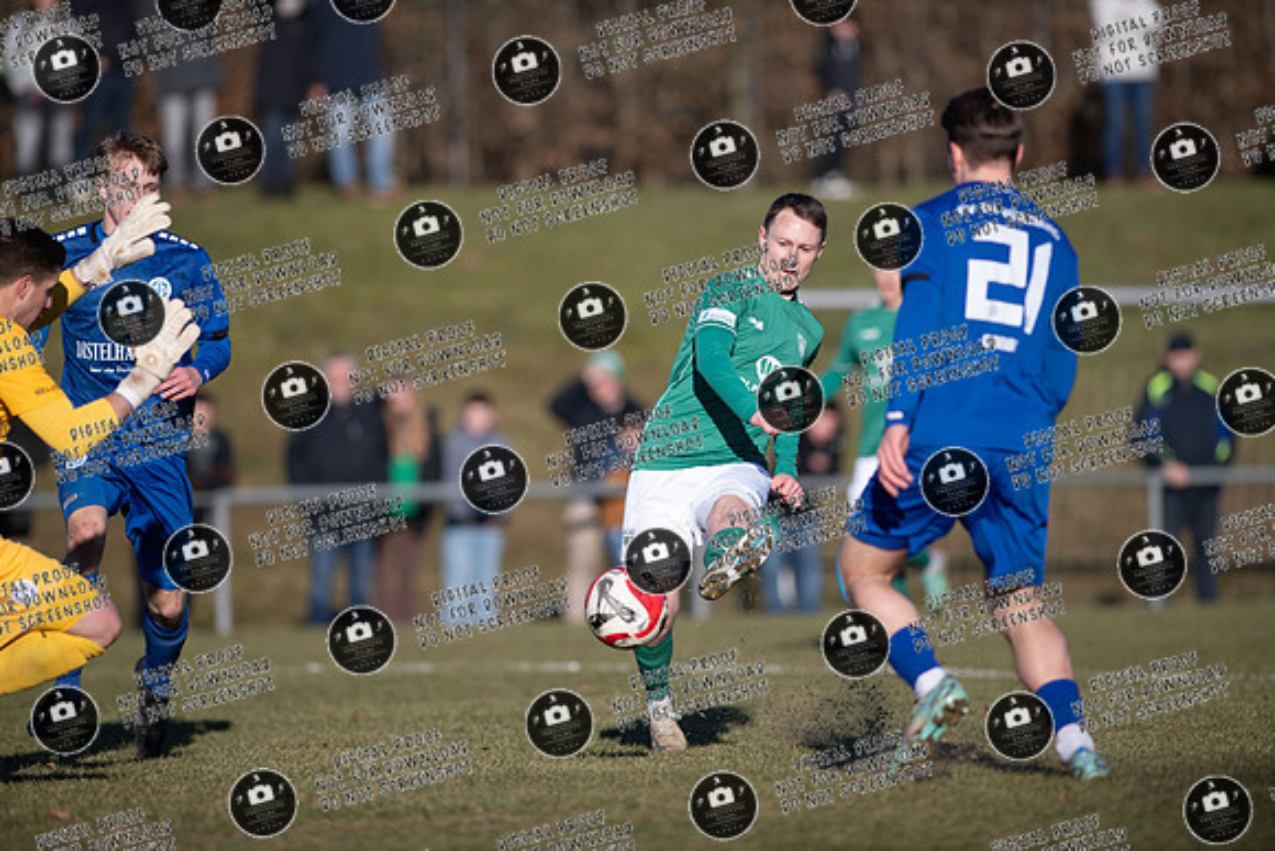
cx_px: 638
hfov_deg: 6.9
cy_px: 426
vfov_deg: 4.6
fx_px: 10627
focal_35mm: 300
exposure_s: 1/1600
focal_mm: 300
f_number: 3.2
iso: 90
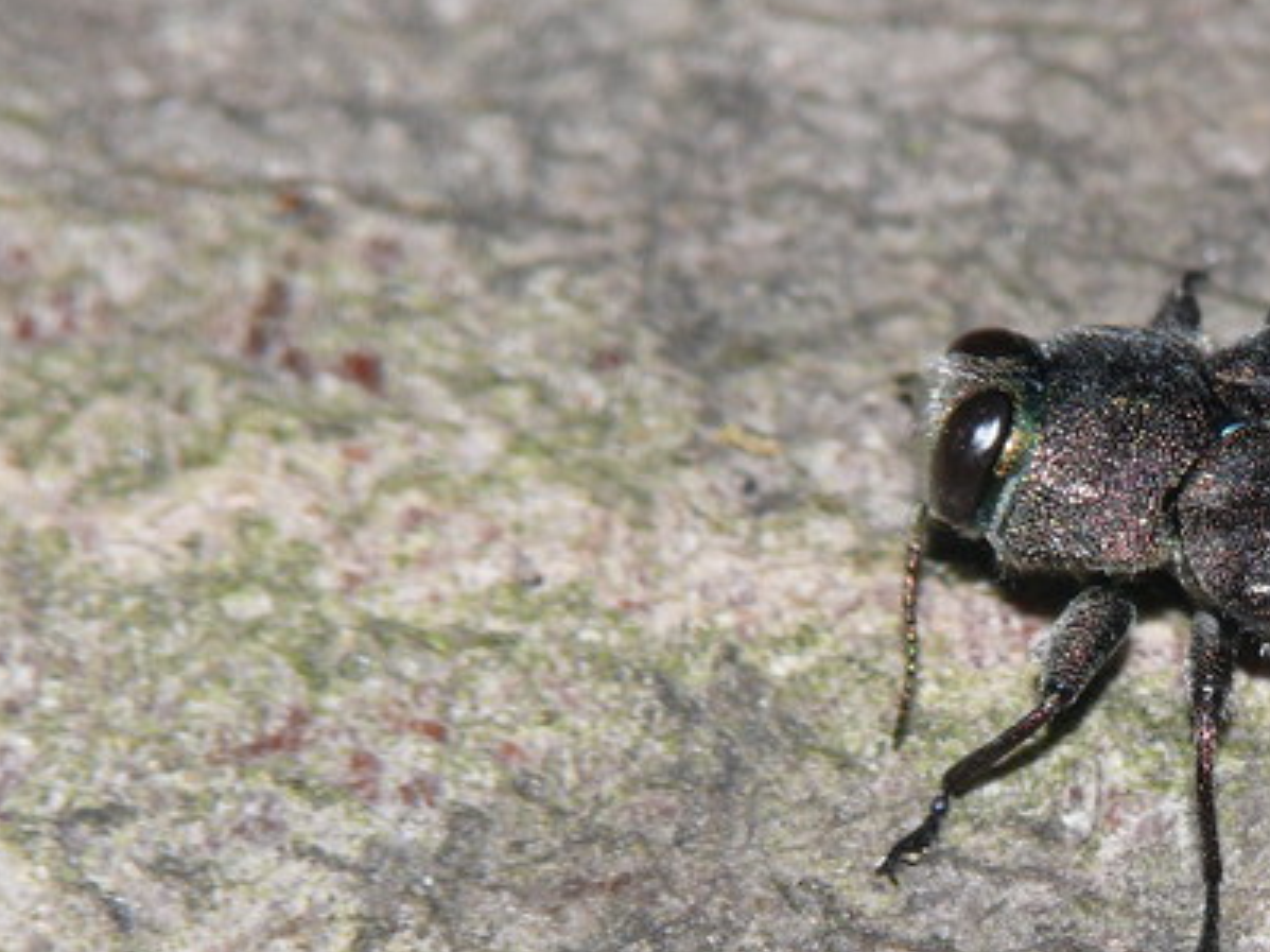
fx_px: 32973
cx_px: 1237
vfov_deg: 1.7
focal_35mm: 899
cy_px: 525
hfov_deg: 2.2
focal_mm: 88.8
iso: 100
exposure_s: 1/400
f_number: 10
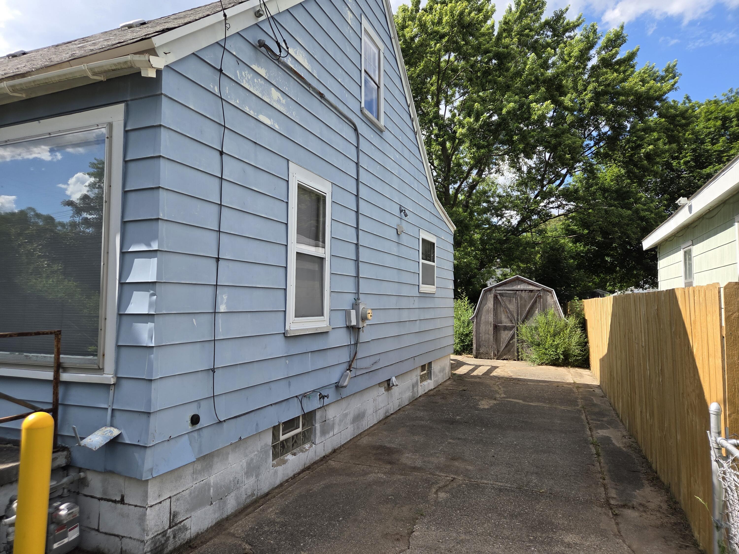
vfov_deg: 58.9
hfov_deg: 73.9
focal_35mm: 23
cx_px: 370
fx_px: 491
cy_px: 277
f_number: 1.8
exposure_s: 1/2760
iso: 80
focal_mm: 5.4
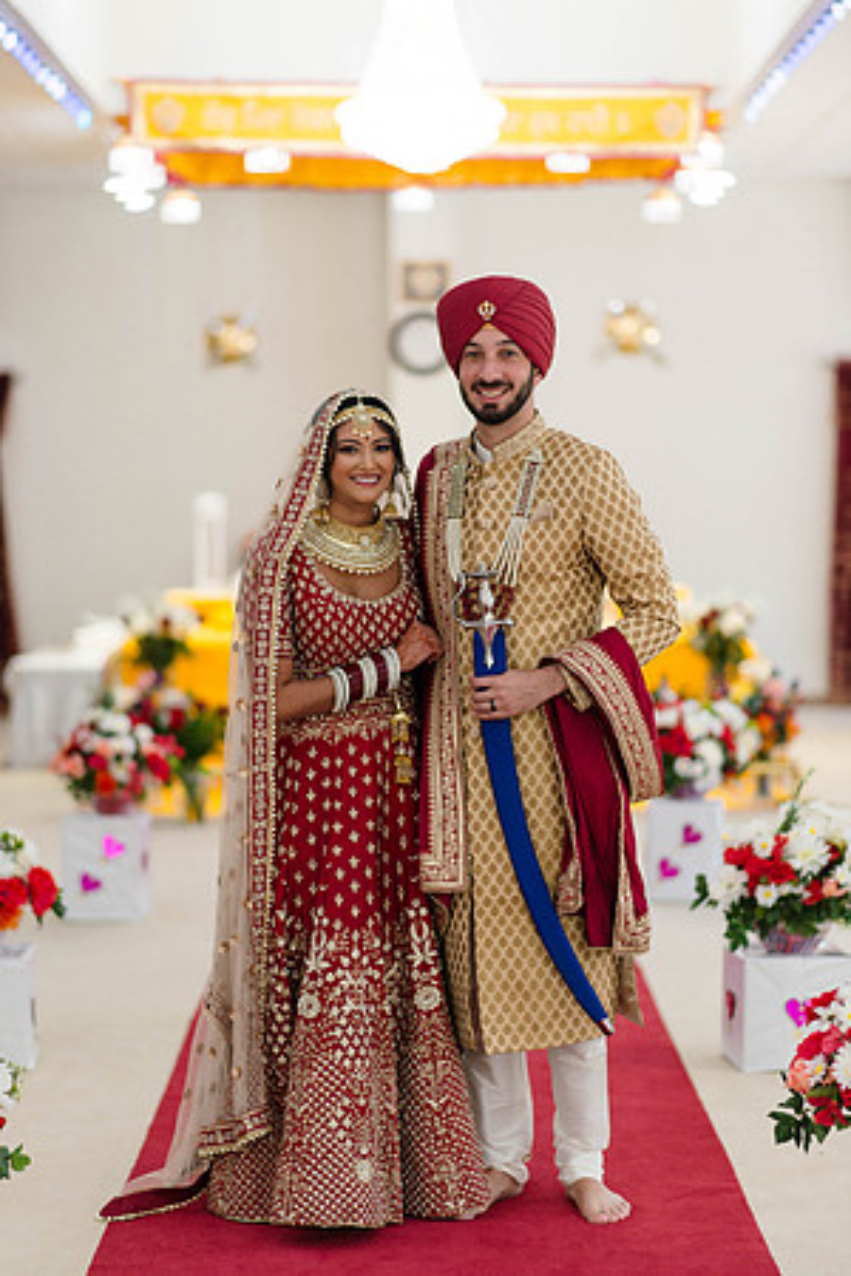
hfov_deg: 16.1
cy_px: 638
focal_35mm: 85
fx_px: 3014
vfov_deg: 23.9
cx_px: 426
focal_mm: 85
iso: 400
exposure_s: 1/250
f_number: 1.8
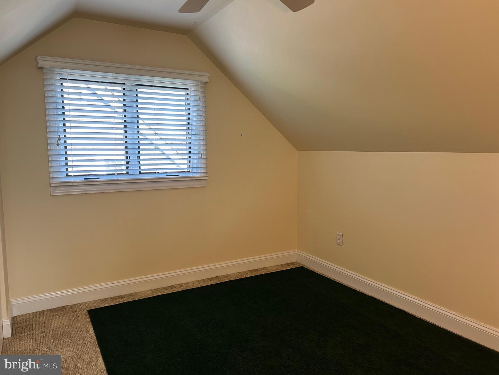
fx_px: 375
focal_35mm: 26
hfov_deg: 67.3
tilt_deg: -6.3
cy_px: 188
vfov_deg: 53.1
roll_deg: +1.3
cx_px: 250
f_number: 1.5
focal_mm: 5.7
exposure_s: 1/120
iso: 125
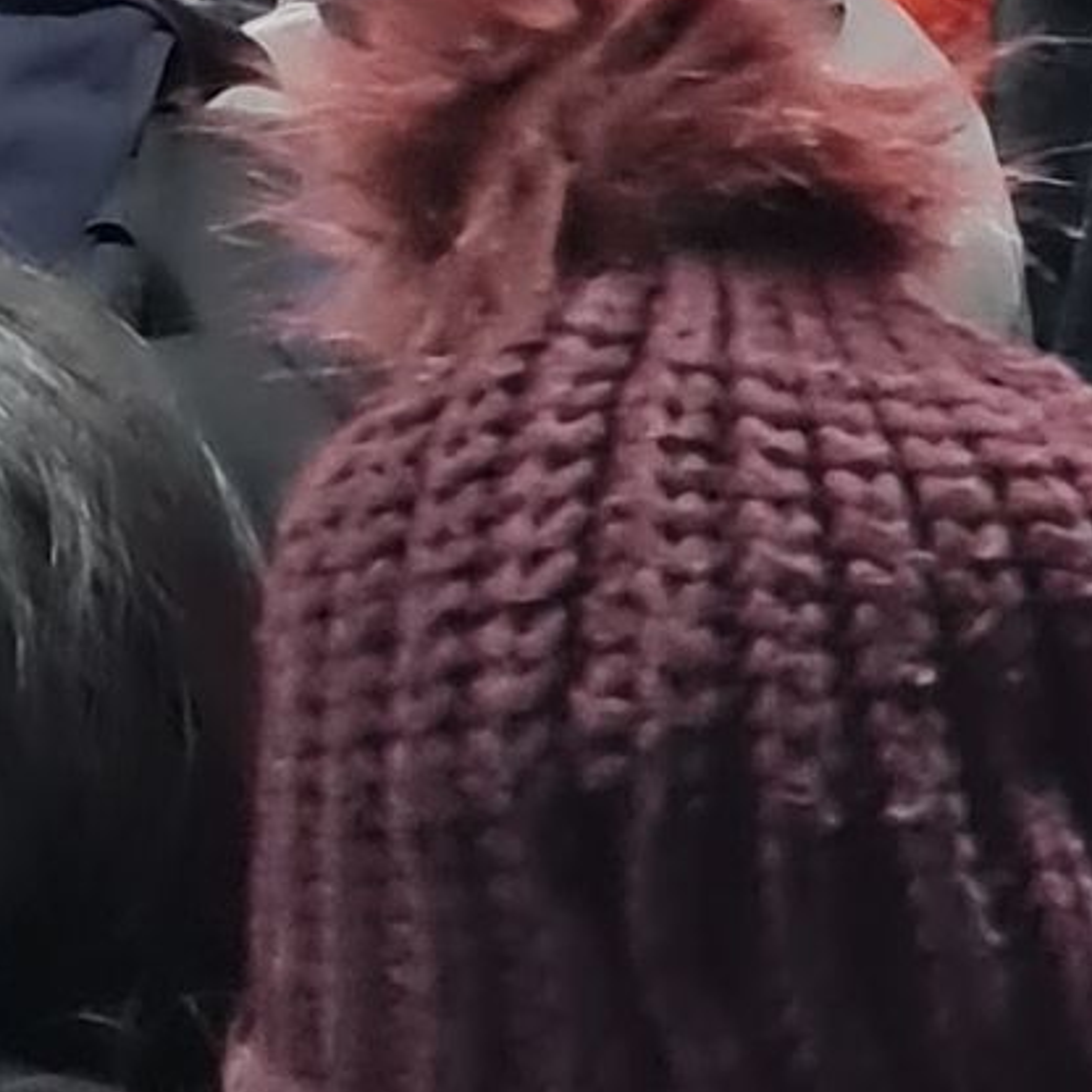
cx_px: 677
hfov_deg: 7.9
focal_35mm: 221
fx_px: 7888
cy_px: -84
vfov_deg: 7.9
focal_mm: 5.4
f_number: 1.8
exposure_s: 1/50
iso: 250
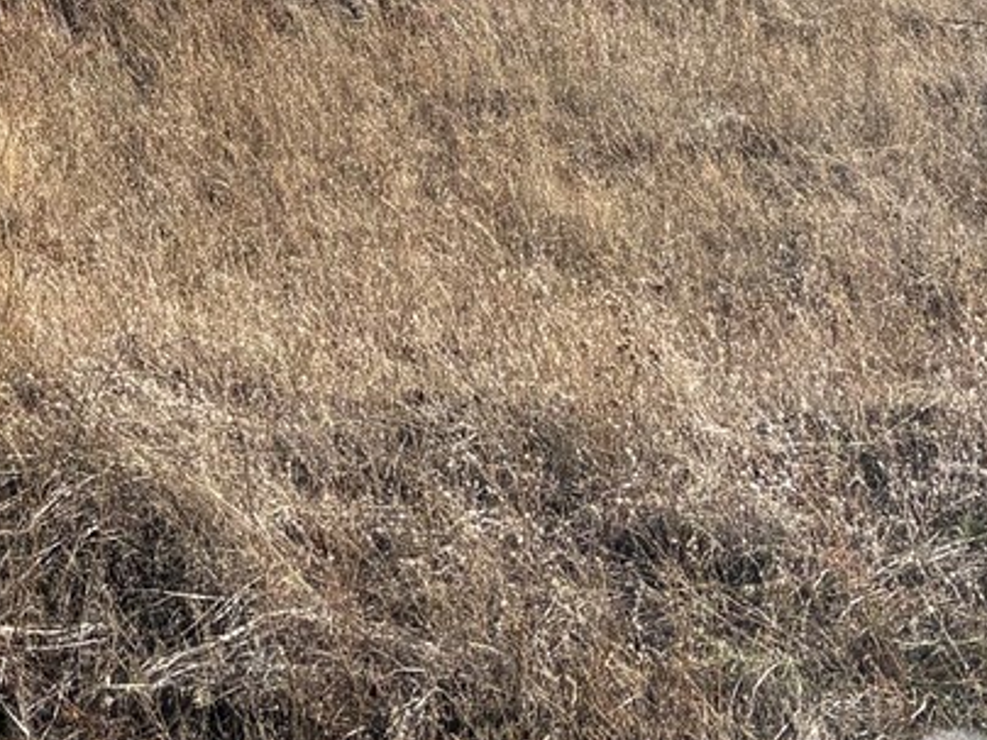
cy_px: -571
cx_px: -430
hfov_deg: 17.4
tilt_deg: +4.6
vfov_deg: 13.1
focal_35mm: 103
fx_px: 2937
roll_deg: +1.3
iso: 50
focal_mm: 5.96
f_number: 1.6
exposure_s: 1/2639
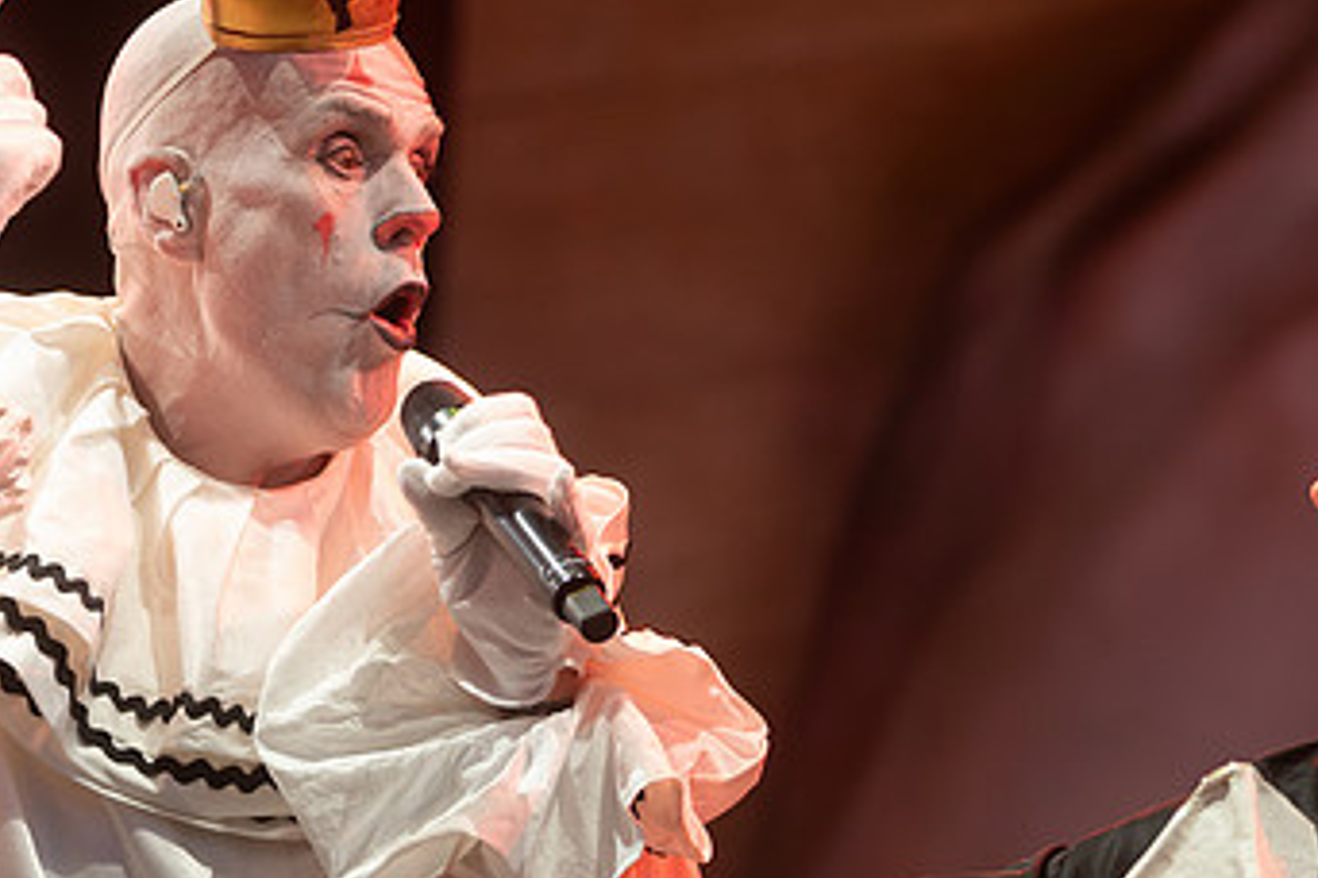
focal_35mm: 197
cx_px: 717
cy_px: 460
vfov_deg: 7.0
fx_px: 7212
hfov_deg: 10.4
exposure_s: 1/400
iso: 640
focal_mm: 116
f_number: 5
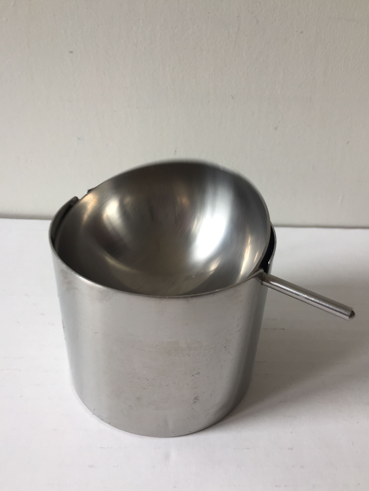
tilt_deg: -35.7
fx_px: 426
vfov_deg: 60.0
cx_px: 184
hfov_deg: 46.8
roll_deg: -1.4
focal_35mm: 30
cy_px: 251
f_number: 2.2
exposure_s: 1/50
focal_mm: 4.15
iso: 32
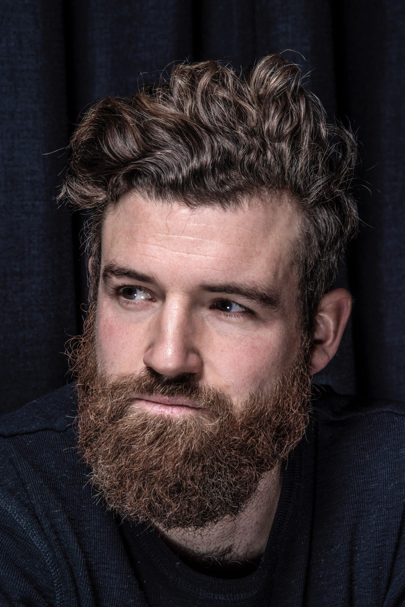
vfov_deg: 17.1
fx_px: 2023
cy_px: 304
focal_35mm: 120
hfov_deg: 11.4
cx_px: 202
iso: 100
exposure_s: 1/100
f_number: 18
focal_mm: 120
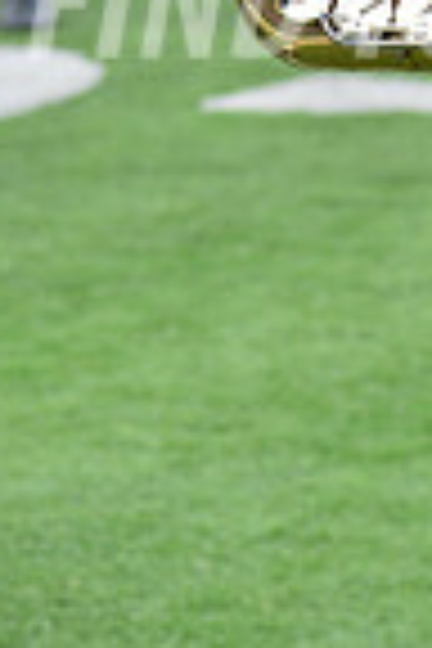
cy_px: -310
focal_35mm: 343
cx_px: 646
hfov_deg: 4.0
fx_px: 6174
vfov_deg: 5.9
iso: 200
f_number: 5.6
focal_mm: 110
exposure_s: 1/500
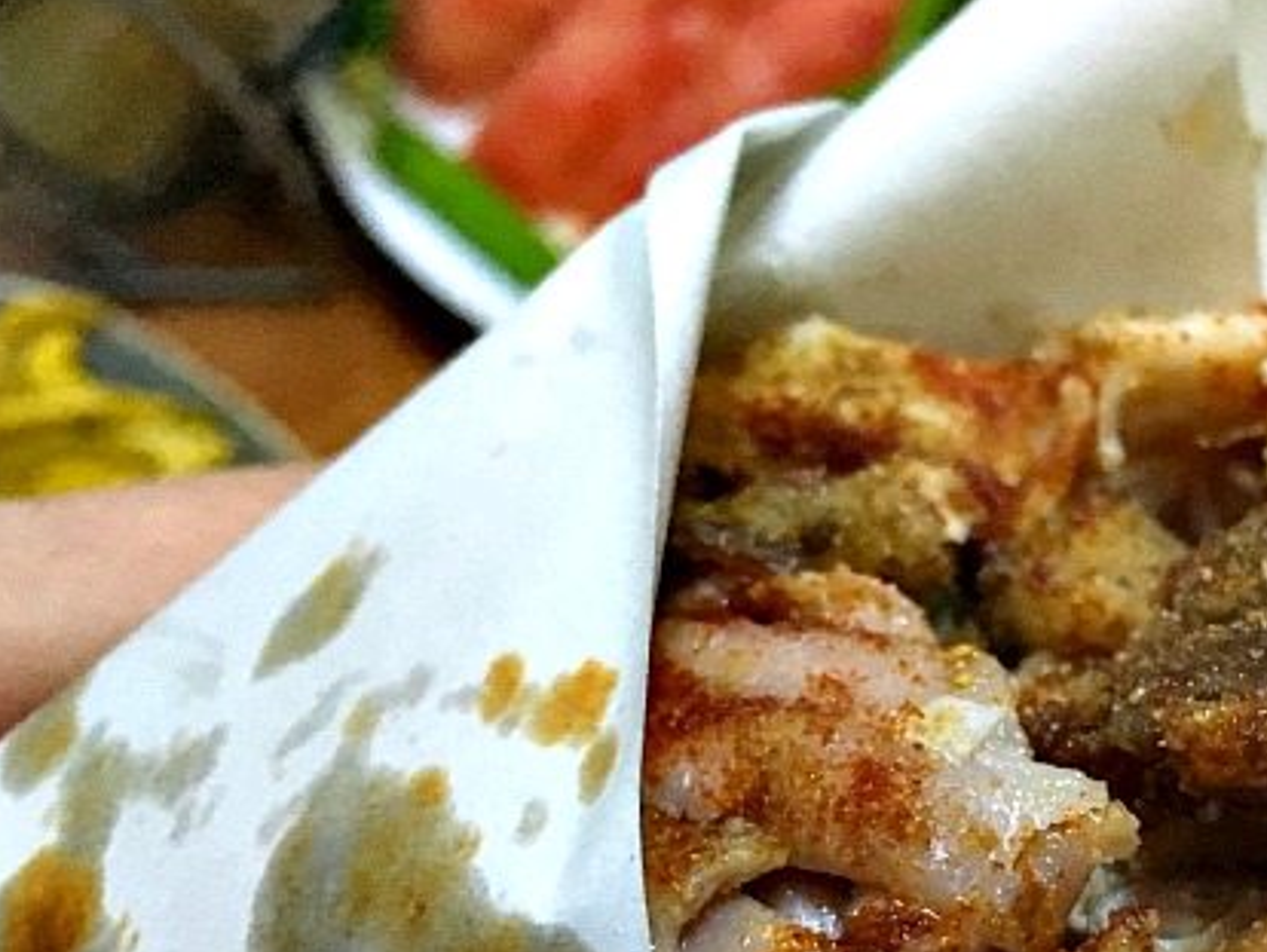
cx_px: 1145
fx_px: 2051
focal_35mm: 56
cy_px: 857
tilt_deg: -53.6
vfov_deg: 25.3
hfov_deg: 32.6
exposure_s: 1/17
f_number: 2.2
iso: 320
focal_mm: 4.15
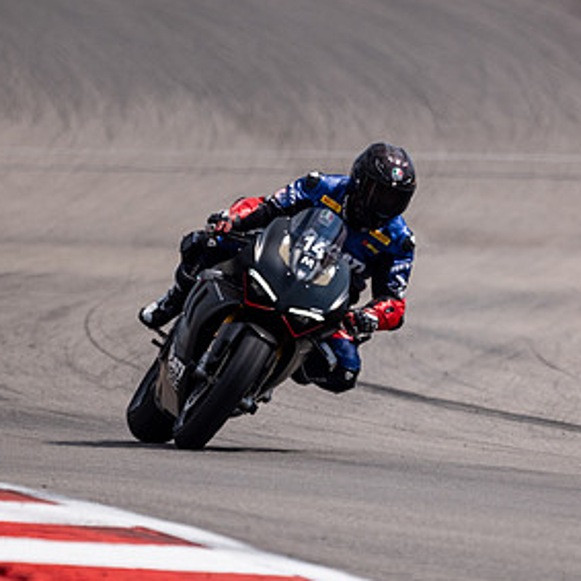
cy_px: 311
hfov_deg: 1.3
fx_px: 24819
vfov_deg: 1.3
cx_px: 304
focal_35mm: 1307
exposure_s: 1/2500
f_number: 5.6
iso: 250
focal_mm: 500
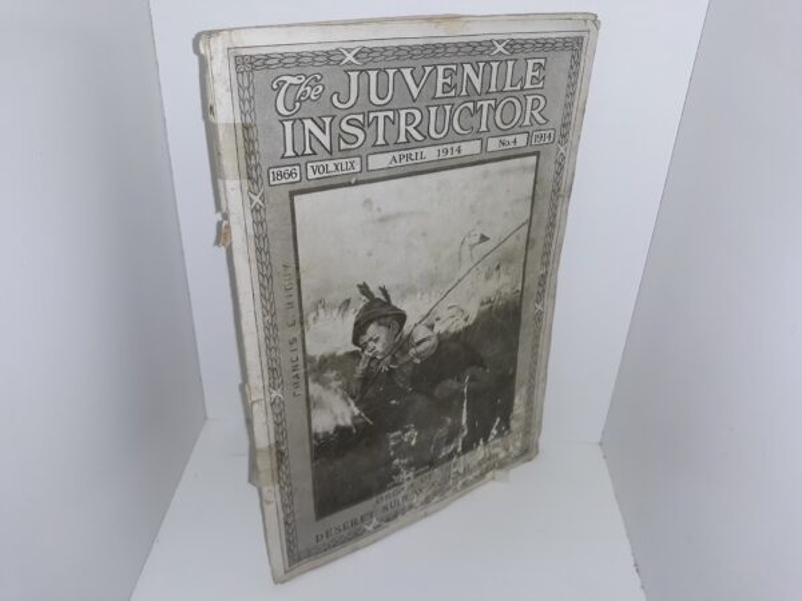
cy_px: 300
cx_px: 401
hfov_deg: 63.4
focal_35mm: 28
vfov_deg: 49.7
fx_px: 649
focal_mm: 3.7
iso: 40
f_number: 1.7
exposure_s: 1/157
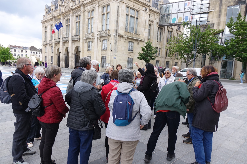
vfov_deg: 53.1
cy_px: 82
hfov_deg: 73.7
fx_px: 165
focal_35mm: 24
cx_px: 124
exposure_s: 1/250
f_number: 4
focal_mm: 8.8
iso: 100
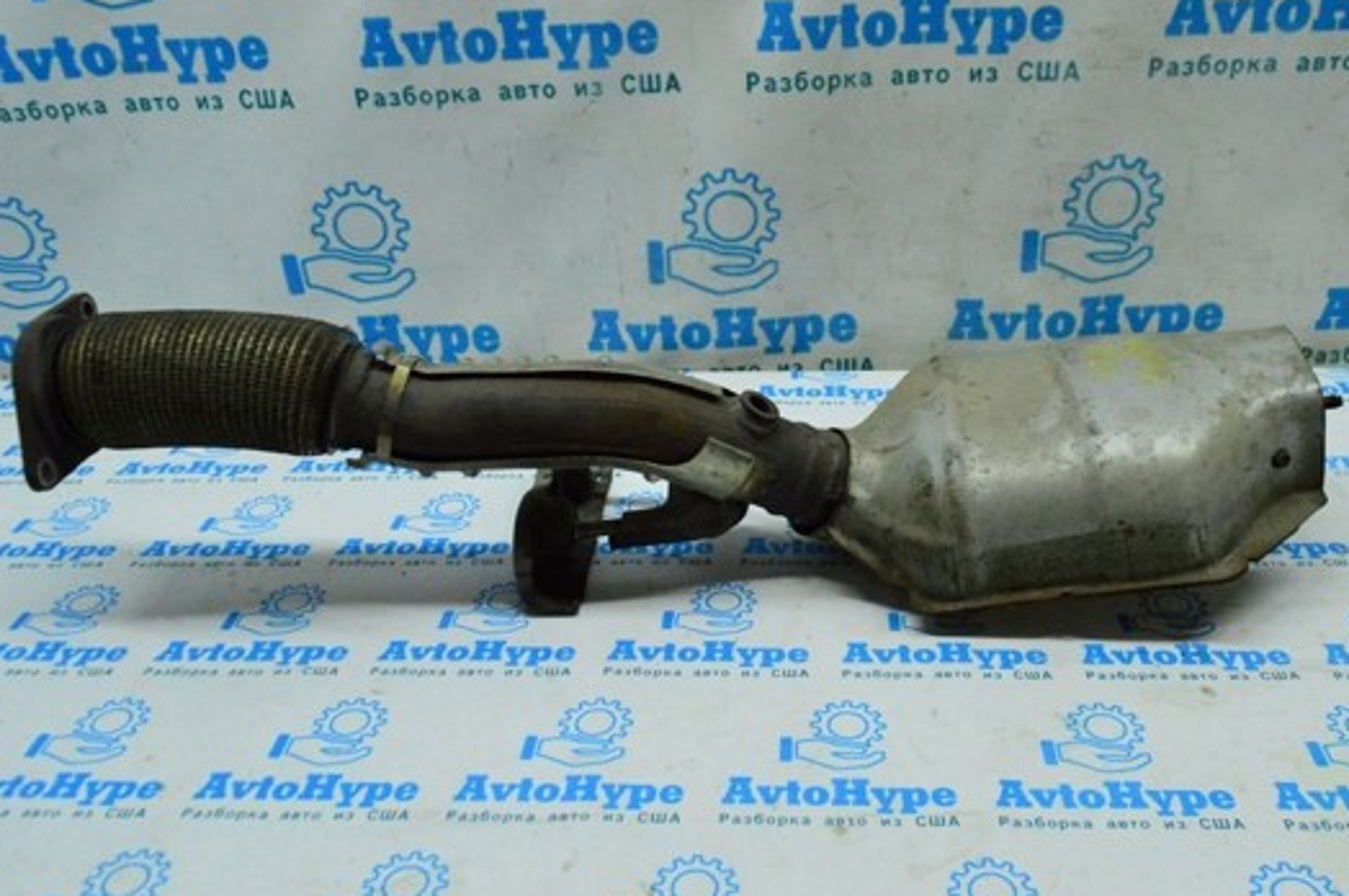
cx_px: 703
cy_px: 426
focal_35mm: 33
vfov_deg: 39.9
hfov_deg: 57.3
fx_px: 1235
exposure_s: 1/640
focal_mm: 18
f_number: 6.3
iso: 6400
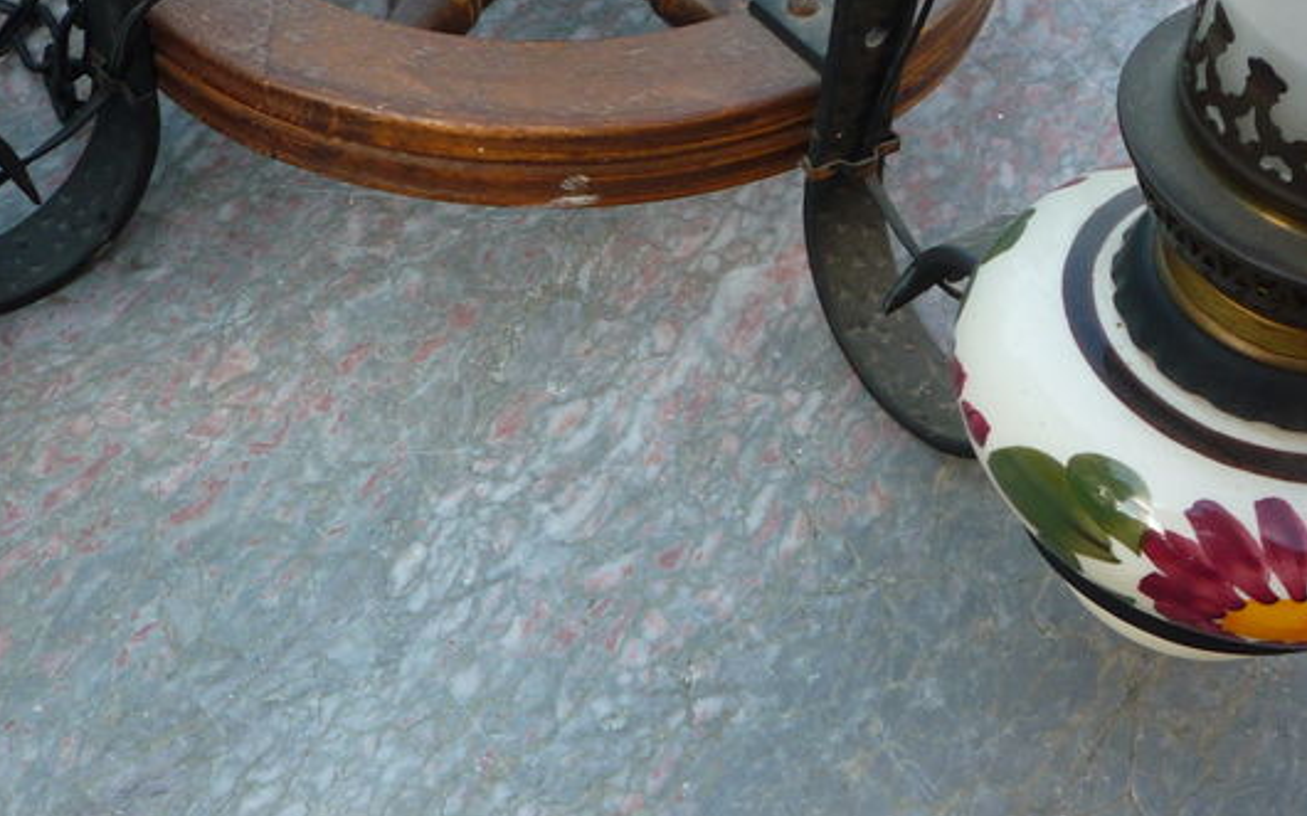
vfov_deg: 21.6
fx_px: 2137
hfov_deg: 33.9
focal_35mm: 60
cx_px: 535
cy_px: 281
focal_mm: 5.2
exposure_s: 1/100
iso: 100
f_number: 3.3
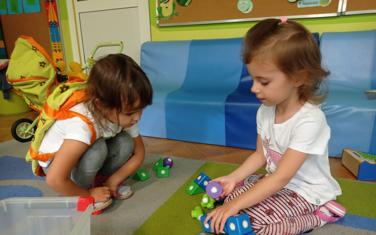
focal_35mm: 30
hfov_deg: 62.9
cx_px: 186
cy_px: 139
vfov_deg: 41.7
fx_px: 307
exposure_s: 1/25
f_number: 1.79
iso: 397
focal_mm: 4.74
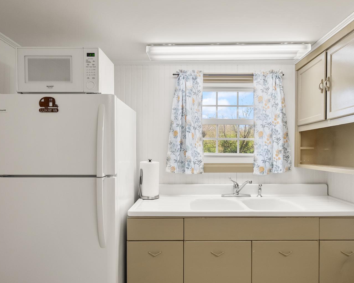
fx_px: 251
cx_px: 186
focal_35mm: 24
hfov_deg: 70.2
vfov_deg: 58.7
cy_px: 151
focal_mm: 16
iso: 800
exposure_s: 1/20
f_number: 9
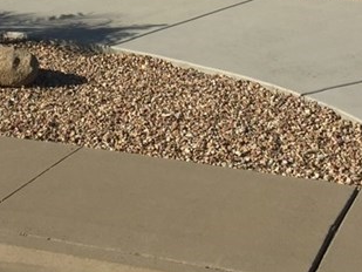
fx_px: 1004
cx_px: 111
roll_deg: -1.8
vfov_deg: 14.4
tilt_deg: +1.8
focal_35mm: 96
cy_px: -130
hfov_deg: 20.3
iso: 32
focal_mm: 4.15
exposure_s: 1/4405
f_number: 2.2
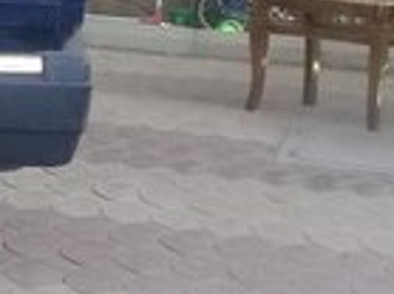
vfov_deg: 9.9
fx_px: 1672
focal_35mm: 147
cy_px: -92
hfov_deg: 11.9
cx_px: -408
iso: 64
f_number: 2.2
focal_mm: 3.3
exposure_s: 1/40
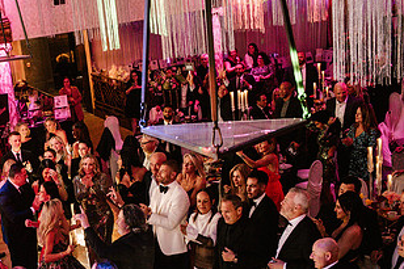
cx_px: 28
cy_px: 237
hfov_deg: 29.1
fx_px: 740
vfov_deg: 20.2
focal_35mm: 66
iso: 2500
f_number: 3.5
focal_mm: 35
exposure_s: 1/200
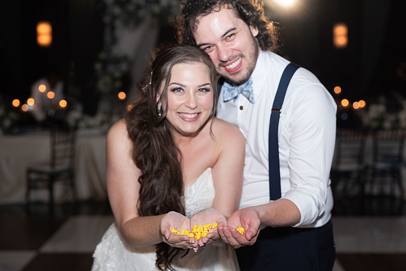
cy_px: 136
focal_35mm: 51
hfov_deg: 39.0
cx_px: 203
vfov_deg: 26.6
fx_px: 573
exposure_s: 1/250
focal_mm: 50
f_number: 2.5
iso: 250
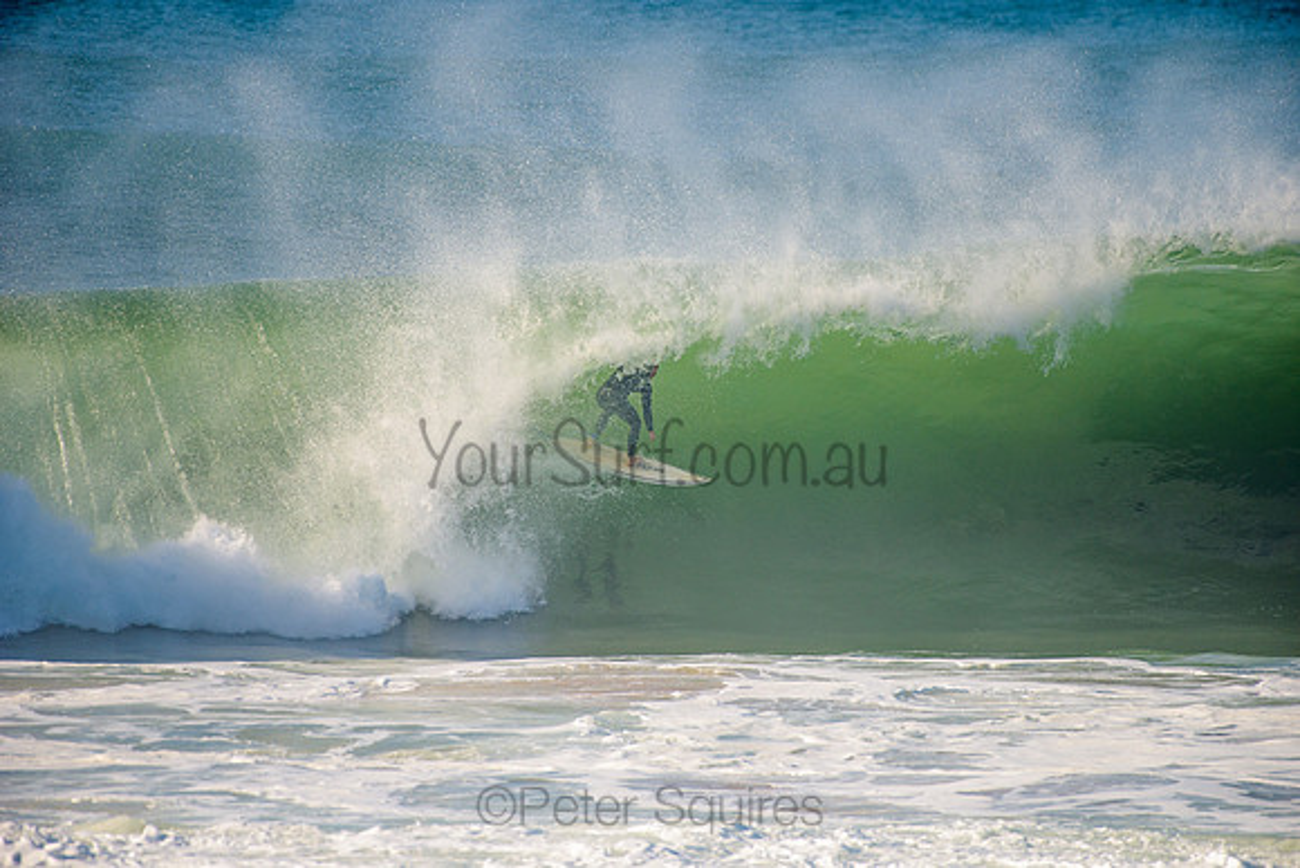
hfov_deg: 4.1
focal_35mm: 500
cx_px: 650
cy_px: 434
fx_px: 18059
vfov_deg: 2.8
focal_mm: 500
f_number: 5.6
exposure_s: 1/1600
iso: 220
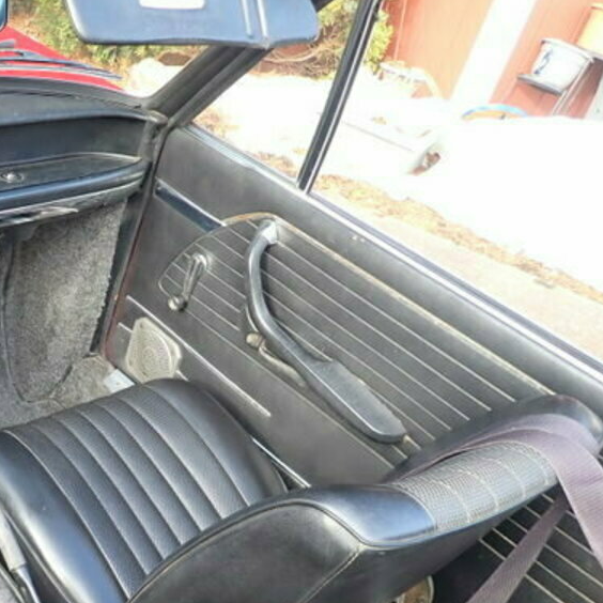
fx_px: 926
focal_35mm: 47
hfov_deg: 32.8
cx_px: -12
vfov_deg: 35.7
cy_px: 401
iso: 125
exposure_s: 1/60
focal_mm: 4.5
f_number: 2
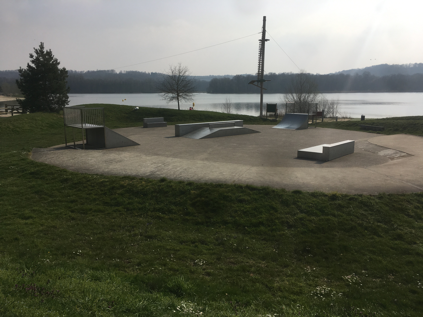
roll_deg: +0.7
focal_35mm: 29
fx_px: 354
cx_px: 212
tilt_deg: -12.1
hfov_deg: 61.7
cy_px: 158
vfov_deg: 48.2
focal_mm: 4.15
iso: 25
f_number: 2.2
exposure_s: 1/4525
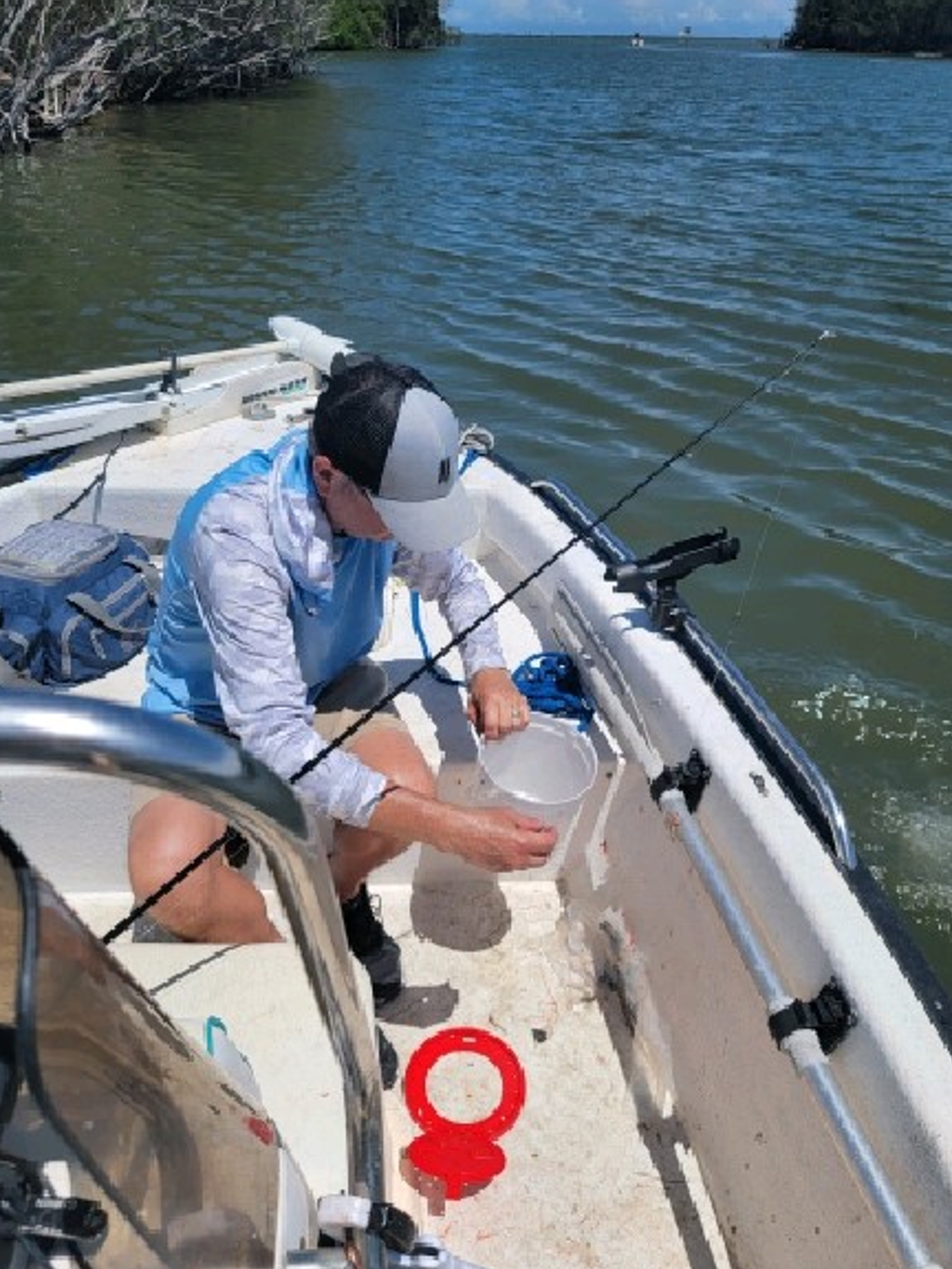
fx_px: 917
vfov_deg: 69.4
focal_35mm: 25
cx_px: 469
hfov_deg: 54.9
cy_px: 617
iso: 16
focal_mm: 6.7
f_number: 1.8
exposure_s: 1/2000
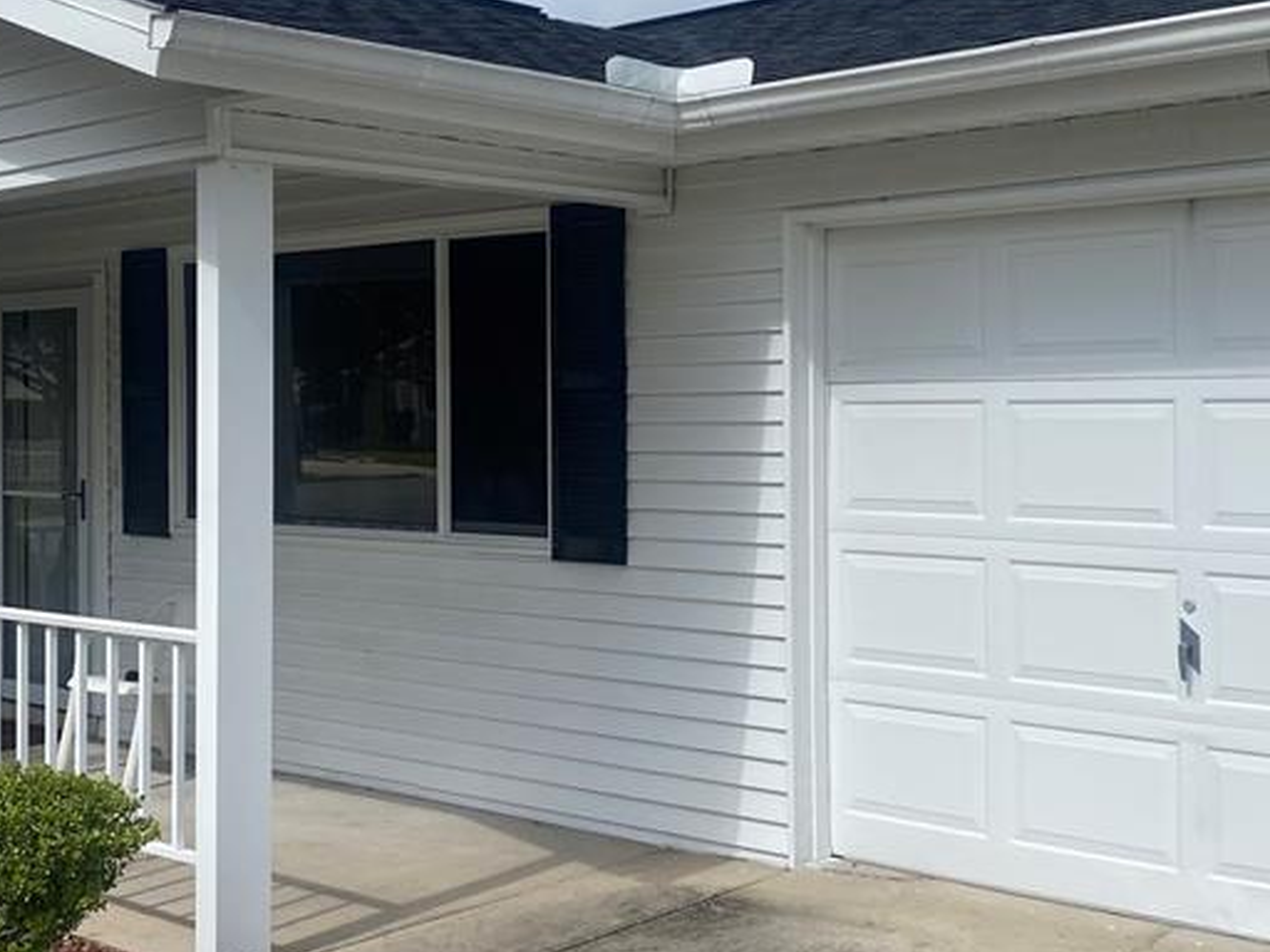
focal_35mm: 52
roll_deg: +0.1
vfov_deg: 28.0
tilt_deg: -0.1
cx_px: 757
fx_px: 1908
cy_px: 407
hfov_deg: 36.7
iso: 32
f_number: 1.8
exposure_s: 1/4444
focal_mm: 4.25
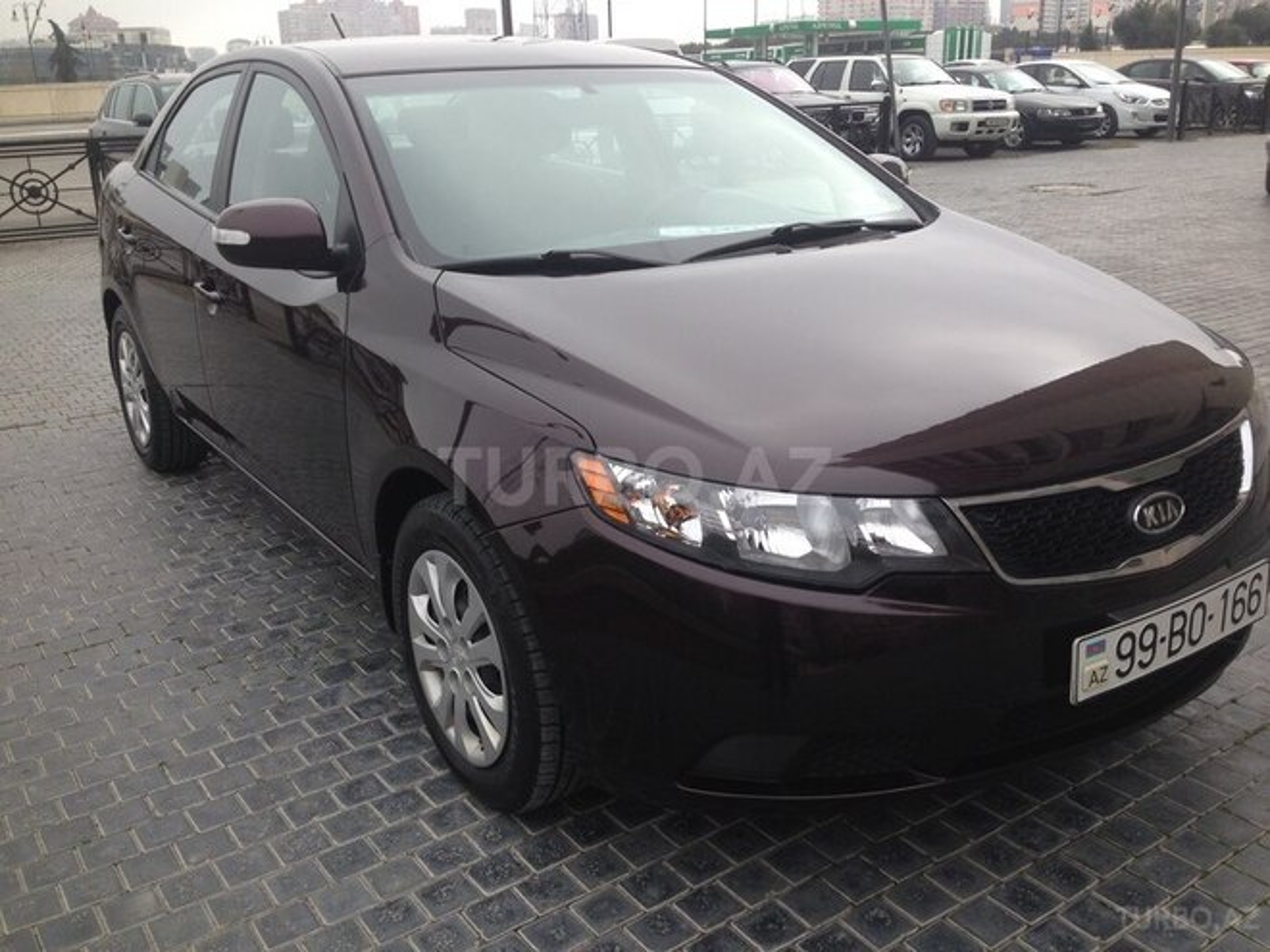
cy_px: 476
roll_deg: +0.7
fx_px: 1211
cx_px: 635
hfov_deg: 55.4
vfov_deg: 42.9
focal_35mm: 33
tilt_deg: -20.1
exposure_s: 1/497
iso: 50
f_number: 2.4
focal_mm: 4.12
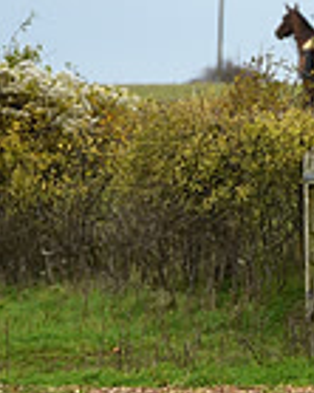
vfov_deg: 2.5
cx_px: 628
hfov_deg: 2.0
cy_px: 178
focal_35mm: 781
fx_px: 9082
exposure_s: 1/1000
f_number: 5
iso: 1600
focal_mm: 200
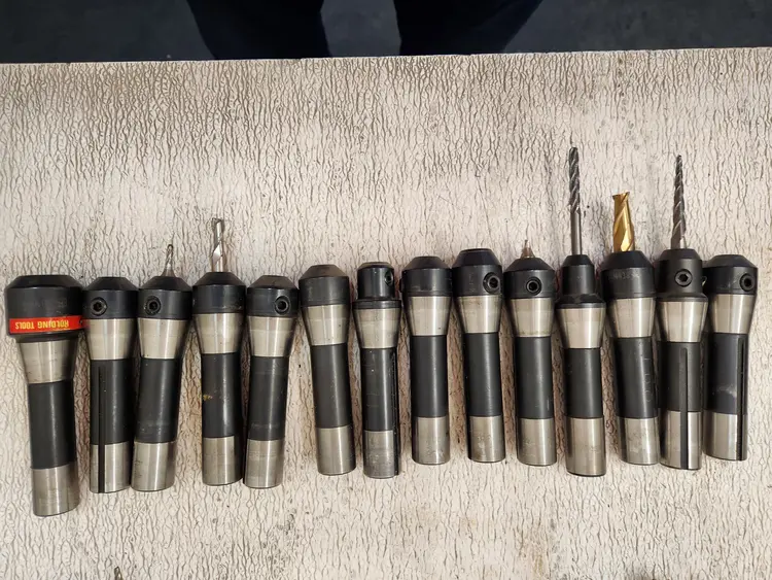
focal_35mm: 23
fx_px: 513
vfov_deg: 58.9
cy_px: 290
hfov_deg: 73.9
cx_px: 386
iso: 125
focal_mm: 5.4
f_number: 1.8
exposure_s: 1/120
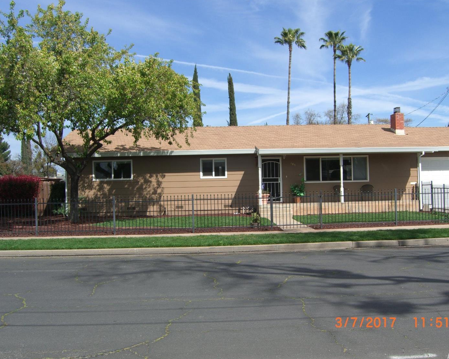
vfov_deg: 37.3
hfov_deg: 45.8
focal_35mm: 40
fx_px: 532
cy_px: 178
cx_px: 237
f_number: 4
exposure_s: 1/800
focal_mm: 7.9
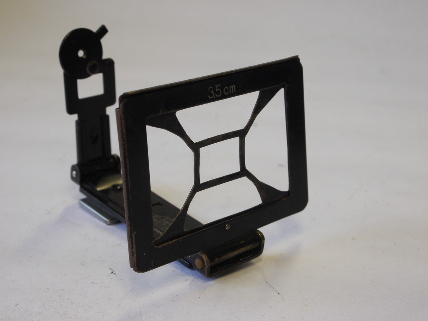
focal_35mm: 69
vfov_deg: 21.3
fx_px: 853
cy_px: 162
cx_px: 213
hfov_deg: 28.2
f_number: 10
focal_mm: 34
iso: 400
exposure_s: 1/25
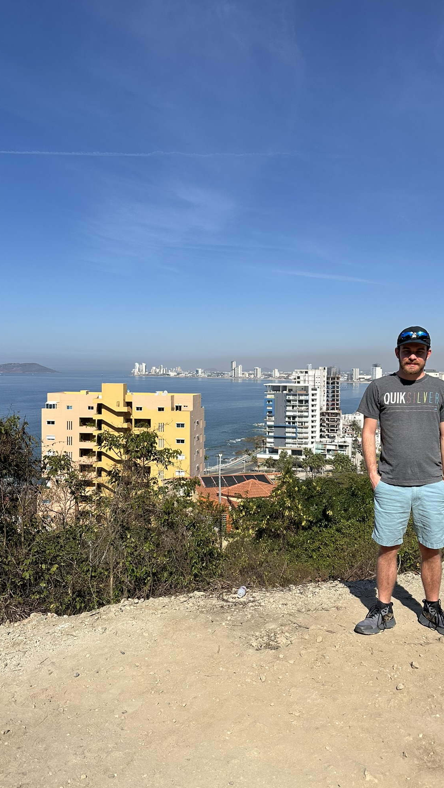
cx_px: 234
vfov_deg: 69.8
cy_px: 387
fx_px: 565
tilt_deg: -2.0
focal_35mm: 27
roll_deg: -1.6
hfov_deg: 42.9
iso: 80
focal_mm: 6.86
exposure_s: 1/7576
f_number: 1.78
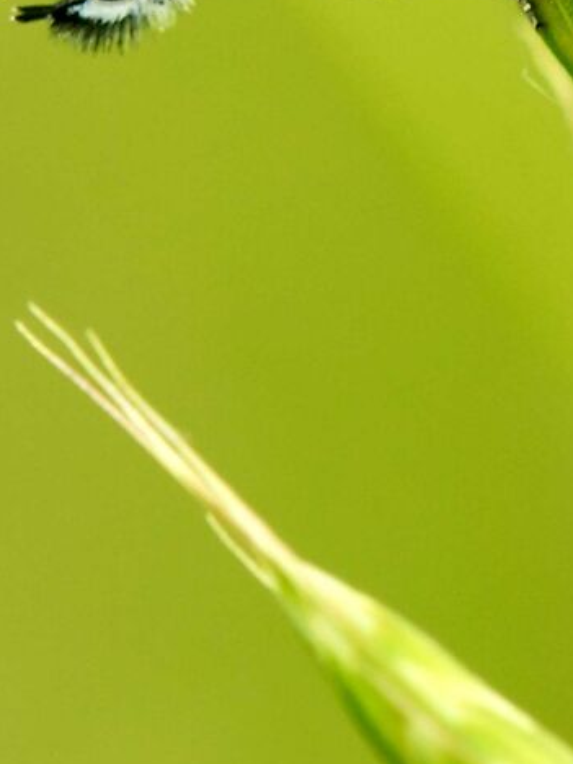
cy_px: -597
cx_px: 73
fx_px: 11433
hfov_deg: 2.9
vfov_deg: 3.8
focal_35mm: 518
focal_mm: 105
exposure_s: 1/160
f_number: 11
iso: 250
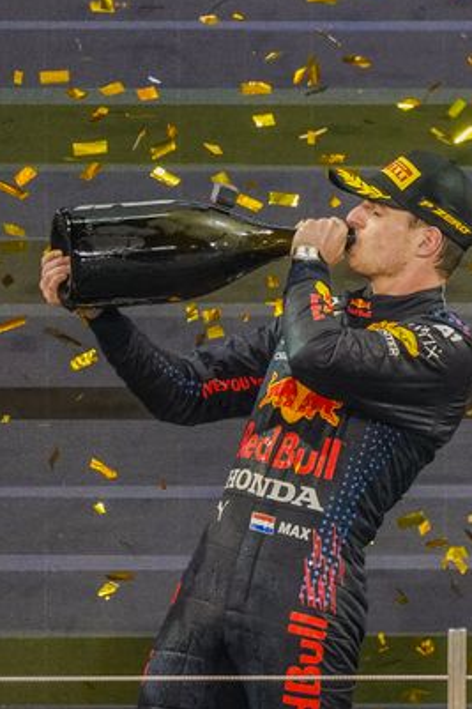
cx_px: 270
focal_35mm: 767
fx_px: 15096
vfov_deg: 2.7
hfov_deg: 1.8
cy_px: 348
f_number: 6.3
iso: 6400
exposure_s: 1/400
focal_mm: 600
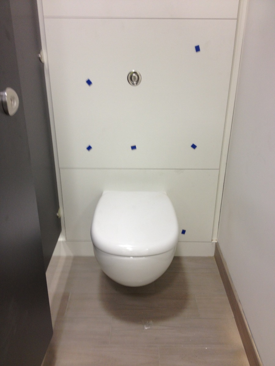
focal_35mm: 35
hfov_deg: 40.7
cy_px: 183
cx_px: 138
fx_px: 371
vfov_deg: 52.6
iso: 64
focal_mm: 4.28
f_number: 2.4
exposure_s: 1/20
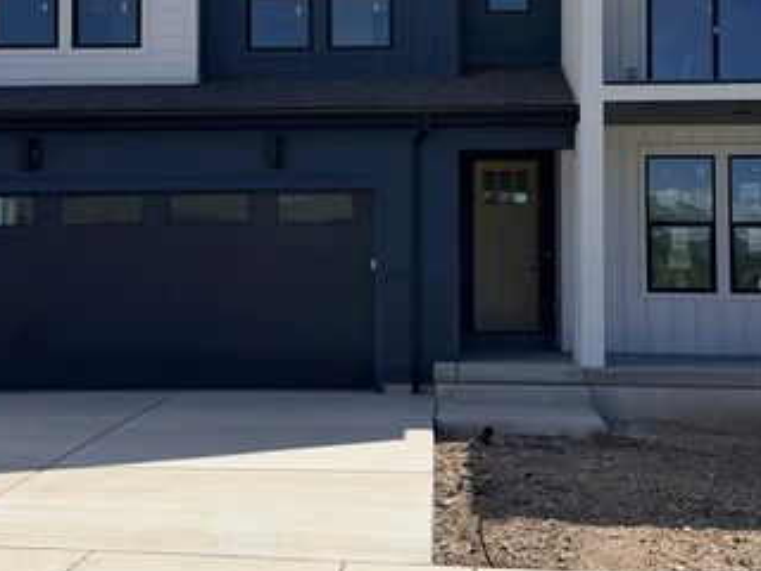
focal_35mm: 48
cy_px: 93
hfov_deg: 39.7
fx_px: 1055
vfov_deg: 29.4
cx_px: 390
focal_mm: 6.76
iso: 100
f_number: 1.78
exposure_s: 1/7353
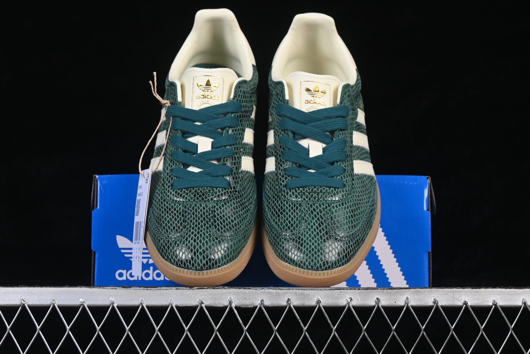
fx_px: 1104
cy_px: 177
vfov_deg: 18.2
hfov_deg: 27.0
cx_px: 265
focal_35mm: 75
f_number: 8
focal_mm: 50
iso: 160
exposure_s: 1/80
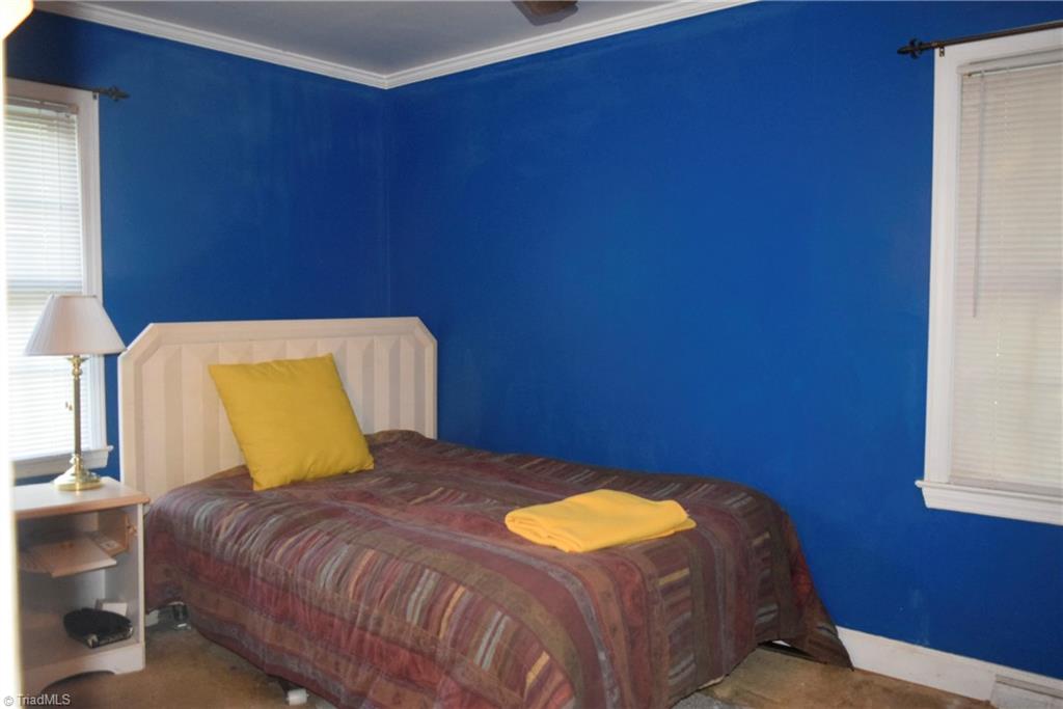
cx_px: 532
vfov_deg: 43.6
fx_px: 886
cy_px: 354
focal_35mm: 30
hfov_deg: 61.9
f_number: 3.5
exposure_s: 1/60
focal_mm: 20
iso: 3200
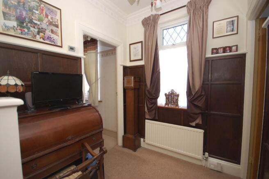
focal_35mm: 15
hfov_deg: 100.4
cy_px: 90
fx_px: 112
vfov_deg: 77.2
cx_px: 134
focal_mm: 10
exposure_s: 1/60
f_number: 4
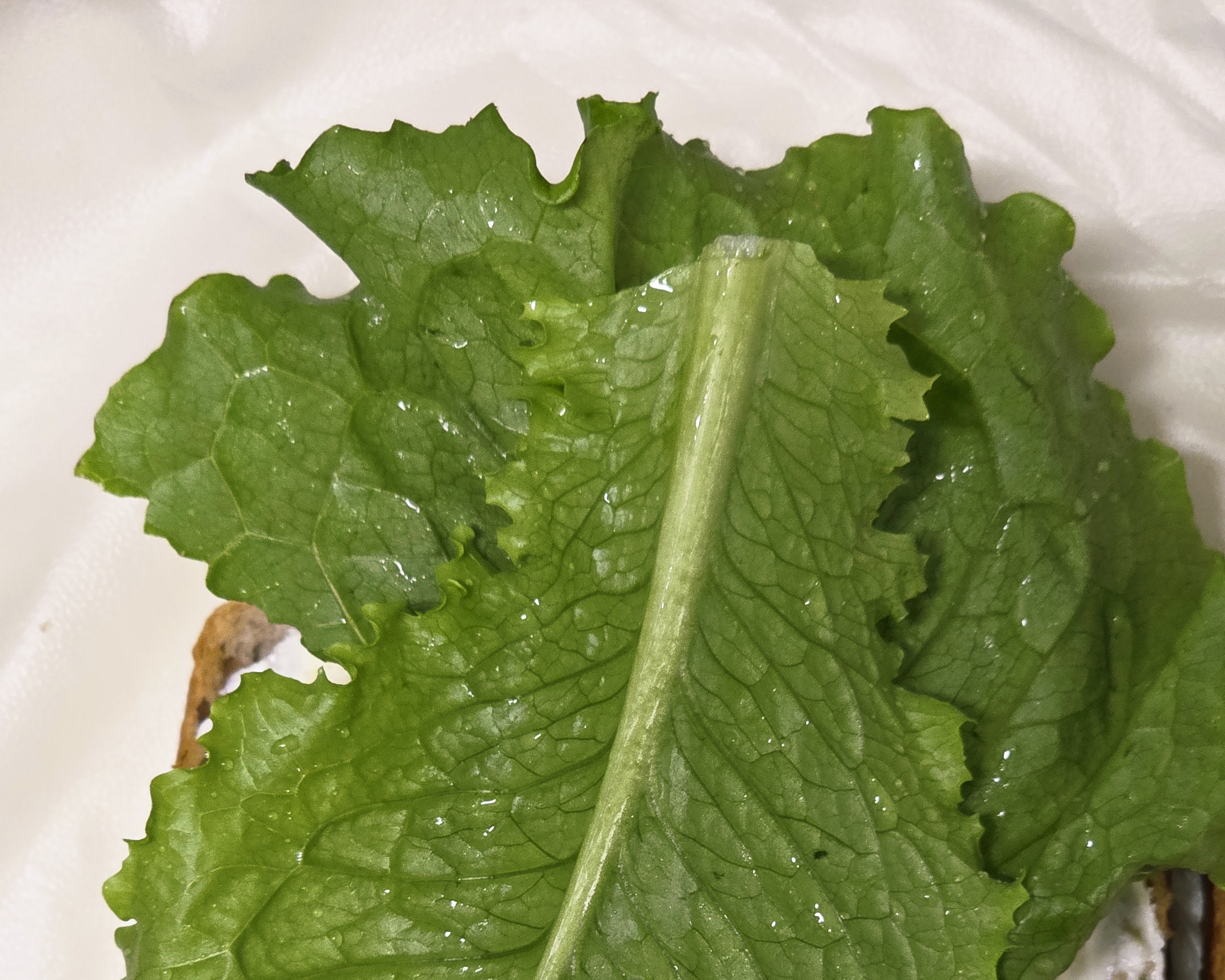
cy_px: 806
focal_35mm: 104
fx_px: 3771
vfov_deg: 14.7
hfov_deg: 18.4
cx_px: 671
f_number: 2.4
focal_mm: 7.9
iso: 250
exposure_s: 1/30
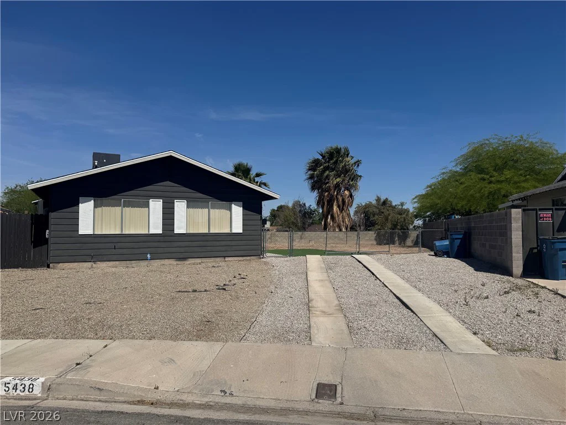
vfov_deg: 56.8
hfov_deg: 71.6
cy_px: 212
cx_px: 283
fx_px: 392
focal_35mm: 24
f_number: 1.78
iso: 80
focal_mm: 6.76
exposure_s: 1/10417
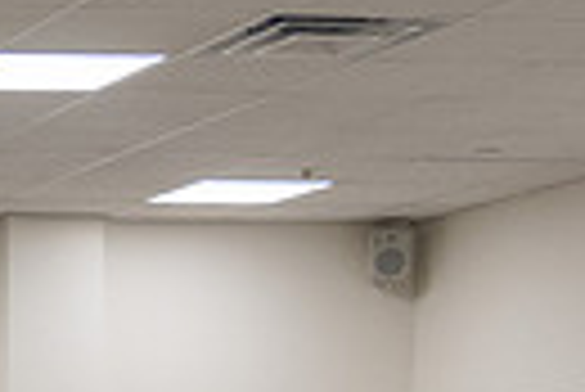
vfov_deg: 8.1
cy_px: 818
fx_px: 2603
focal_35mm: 160
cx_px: -596
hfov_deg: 11.5
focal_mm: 24
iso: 1000
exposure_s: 1/320
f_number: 4
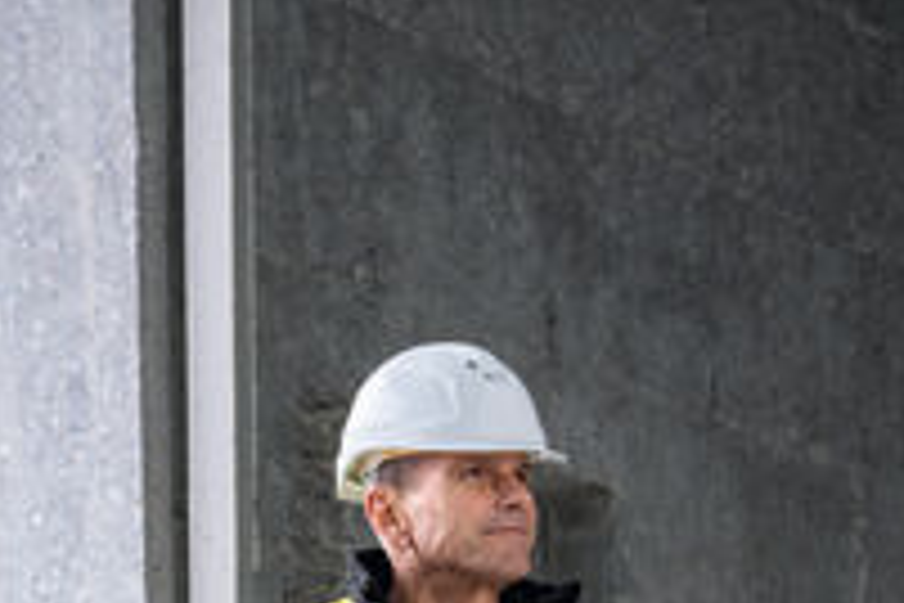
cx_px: 490
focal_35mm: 155
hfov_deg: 13.2
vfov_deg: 8.4
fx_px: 3892
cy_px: 1195
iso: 800
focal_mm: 39
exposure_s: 1/160
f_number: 5.6
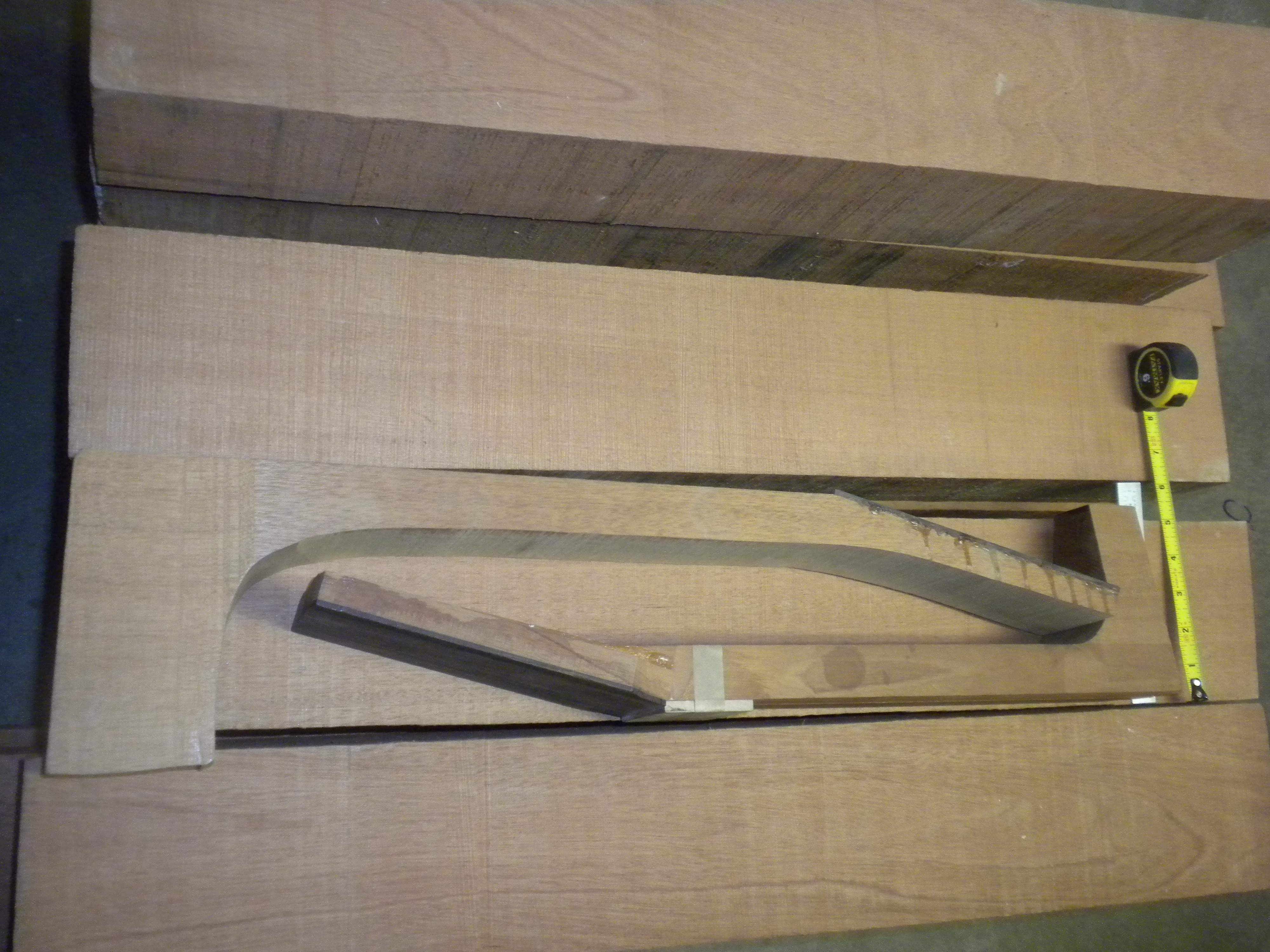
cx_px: 635
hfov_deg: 50.1
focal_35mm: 37
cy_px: 476
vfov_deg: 38.7
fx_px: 1357
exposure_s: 1/30
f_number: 3.5
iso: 400
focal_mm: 6.6
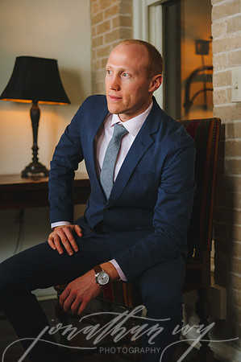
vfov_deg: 33.4
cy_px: 181
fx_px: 604
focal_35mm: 60
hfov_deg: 22.6
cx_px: 120
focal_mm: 60
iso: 6400
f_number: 2.8
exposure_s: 1/640
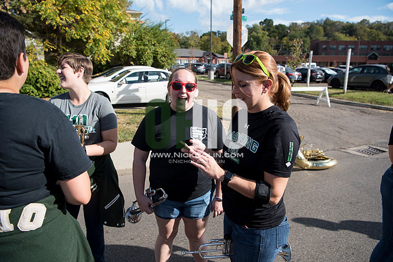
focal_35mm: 24
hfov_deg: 73.7
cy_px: 131
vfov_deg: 53.2
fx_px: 262
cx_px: 196
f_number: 4.5
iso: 250
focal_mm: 24
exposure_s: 1/1250
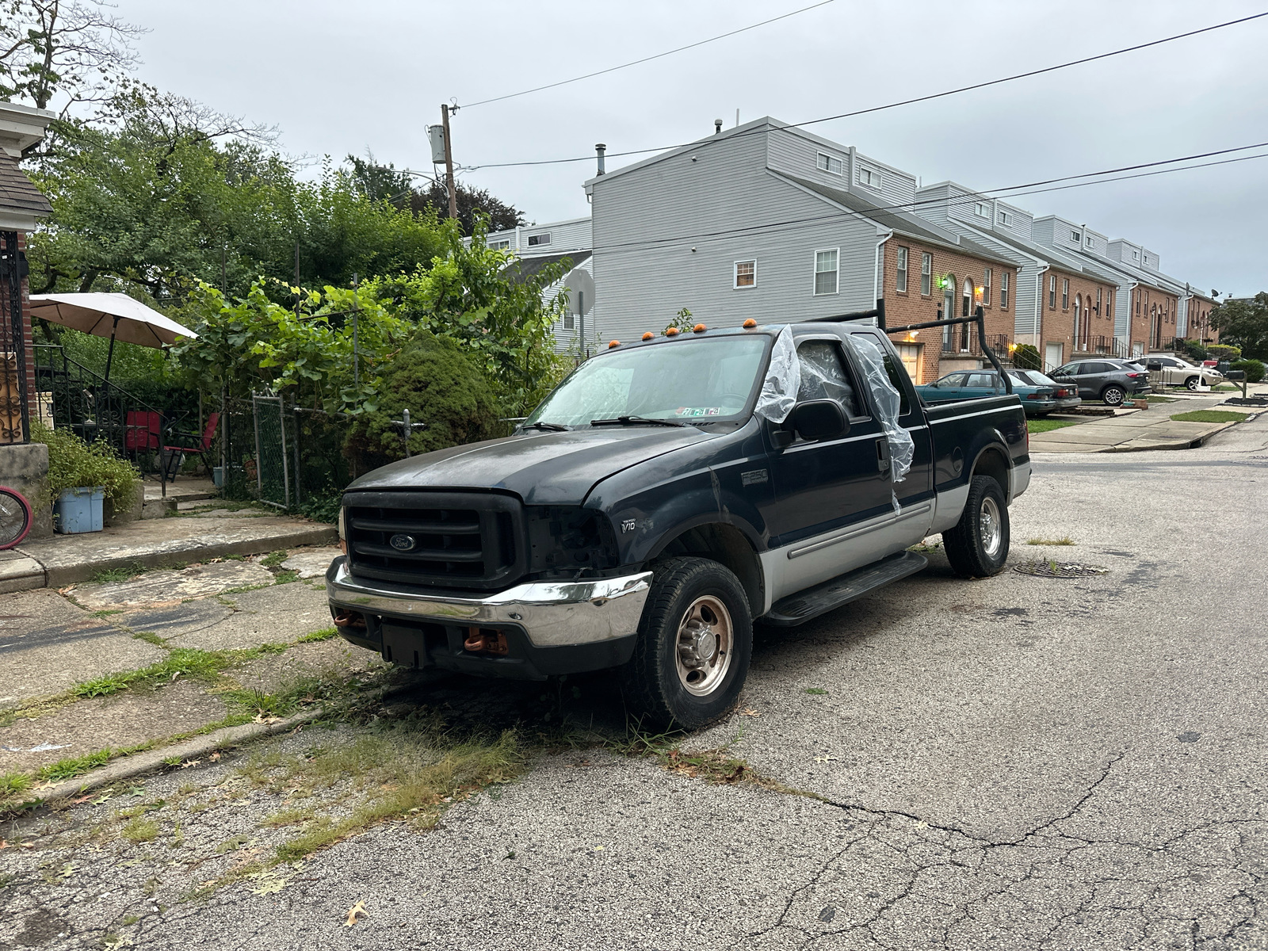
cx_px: 634
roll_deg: -0.4
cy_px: 476
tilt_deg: -6.2
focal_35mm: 24
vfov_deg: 56.8
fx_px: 879
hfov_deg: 71.6
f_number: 1.78
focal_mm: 6.86
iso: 250
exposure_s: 1/97
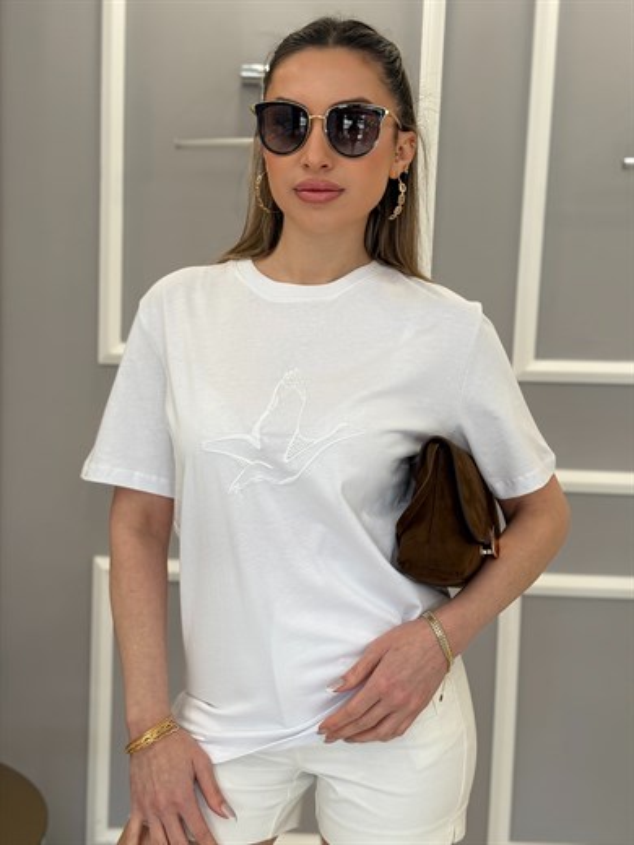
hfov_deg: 30.3
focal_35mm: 48
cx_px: 317
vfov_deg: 39.7
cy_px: 422
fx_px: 1172
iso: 64
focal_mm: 6.76
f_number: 1.78
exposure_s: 1/127
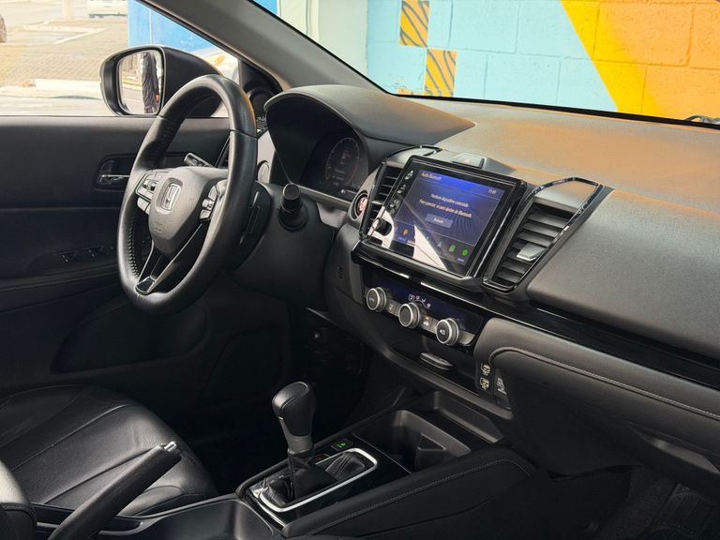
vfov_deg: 30.3
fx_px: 998
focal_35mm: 48
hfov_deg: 39.7
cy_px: 270
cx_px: 360
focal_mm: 6.76
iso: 250
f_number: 1.78
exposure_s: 1/120
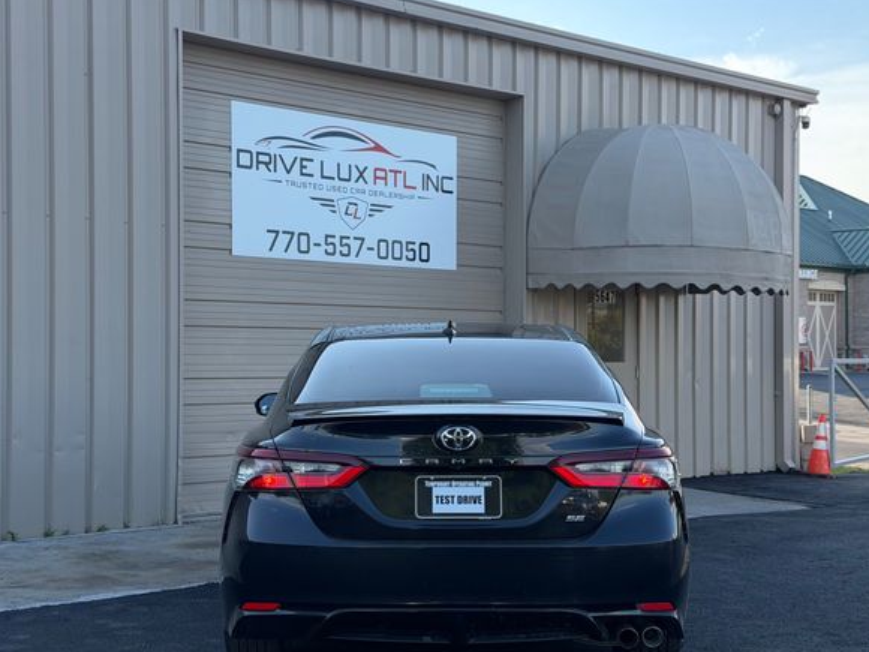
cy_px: 354
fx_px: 1331
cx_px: 430
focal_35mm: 53
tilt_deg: +0.2
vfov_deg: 27.5
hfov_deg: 36.2
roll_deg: +0.6
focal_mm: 6.76
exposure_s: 1/447
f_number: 1.78
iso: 80
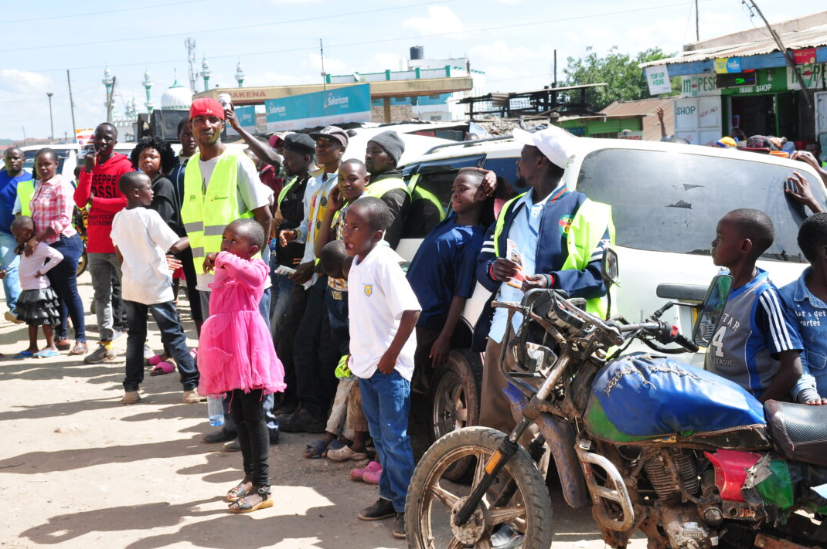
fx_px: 1239
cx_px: 396
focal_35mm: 54
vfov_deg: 25.0
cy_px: 248
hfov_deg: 36.9
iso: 200
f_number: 8
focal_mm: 32
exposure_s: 1/250
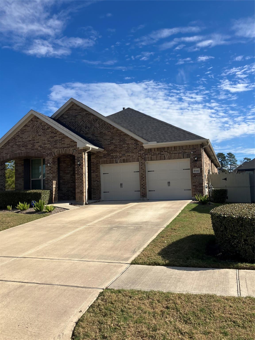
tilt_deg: +4.2
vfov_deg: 63.4
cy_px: 170
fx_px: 275
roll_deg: +1.2
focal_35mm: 28
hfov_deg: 49.7
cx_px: 128
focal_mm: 3.99
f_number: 1.8
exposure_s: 1/2114
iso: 32
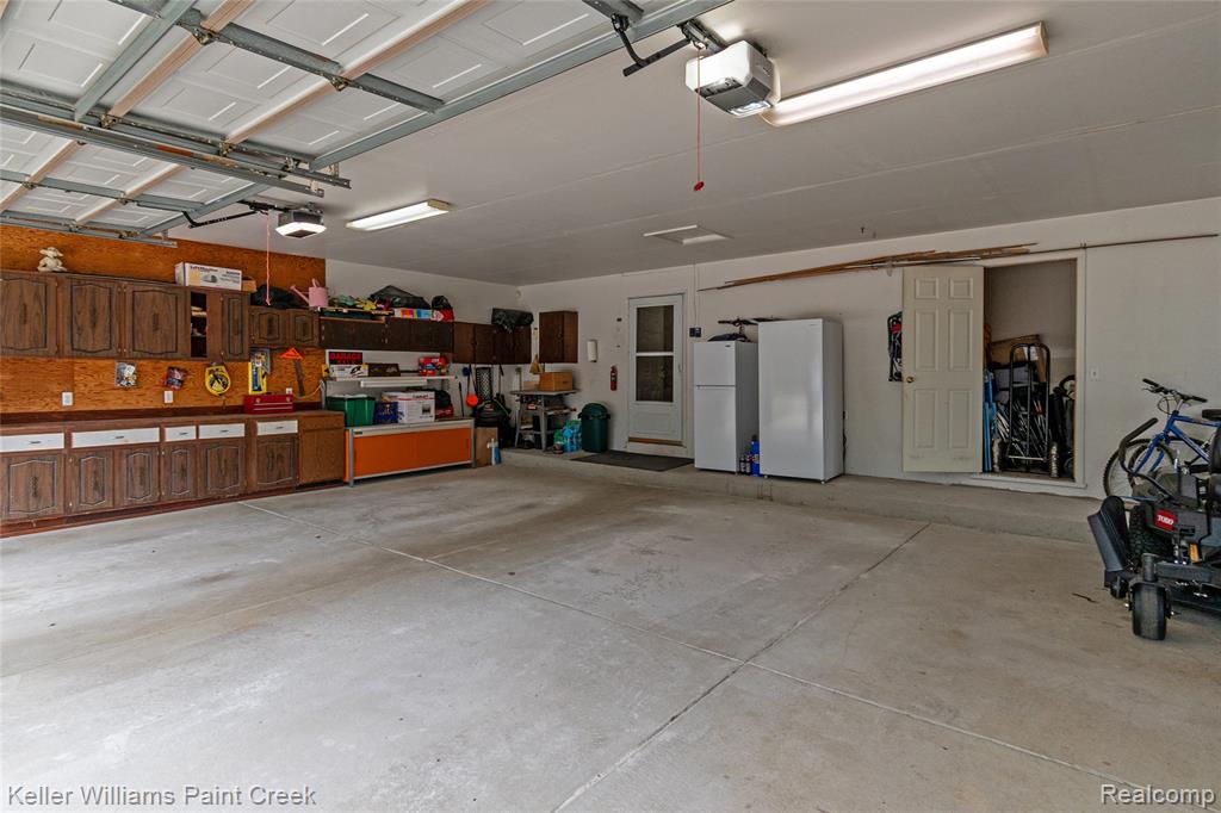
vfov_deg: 67.3
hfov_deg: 90.0
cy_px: 406
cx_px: 610
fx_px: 610
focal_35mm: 18
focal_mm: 12
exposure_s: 1/250
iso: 360
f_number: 4.8
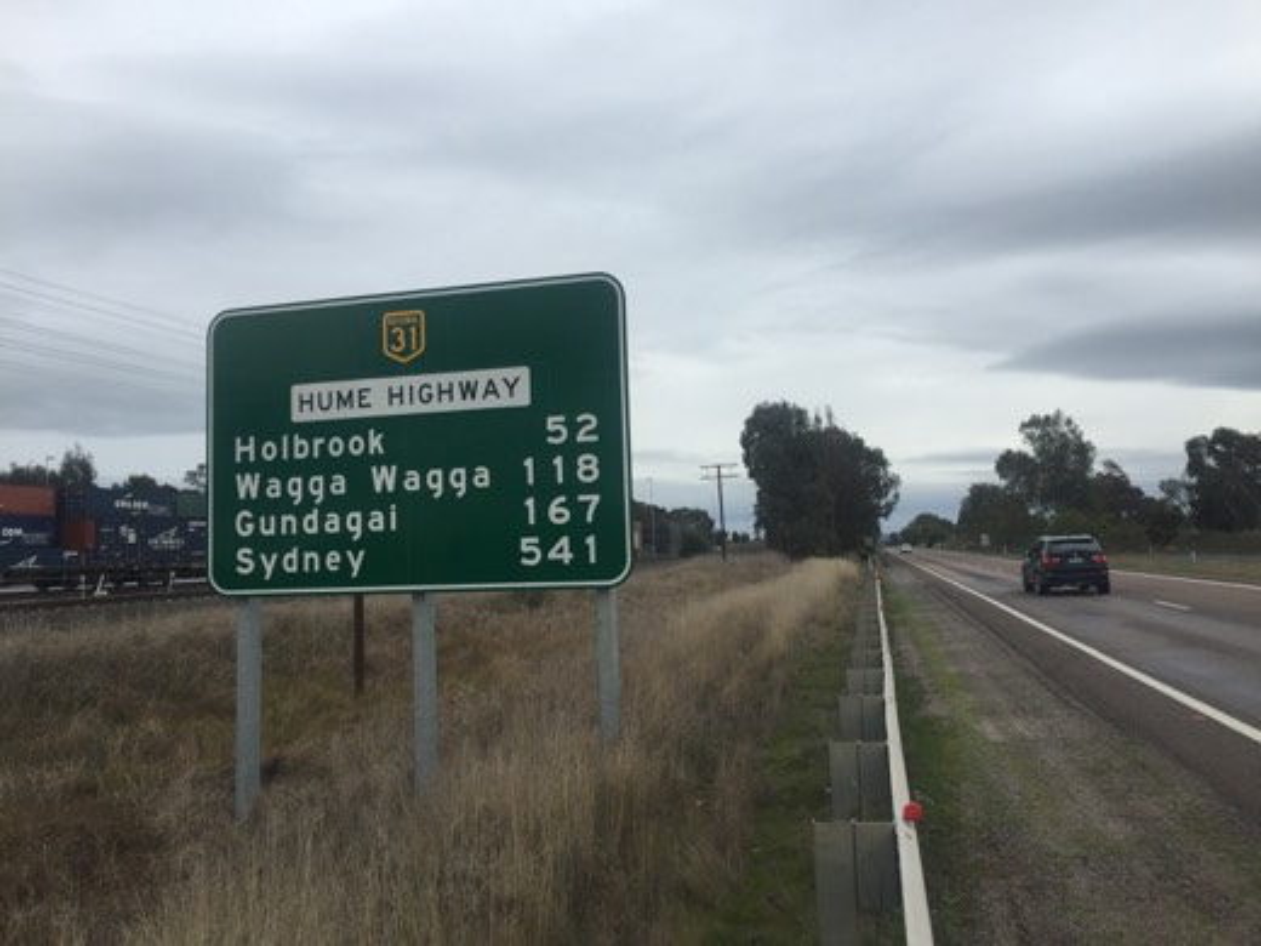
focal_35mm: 29
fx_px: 1056
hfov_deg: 61.7
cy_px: 473
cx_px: 630
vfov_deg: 48.2
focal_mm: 4.15
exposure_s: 1/694
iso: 32
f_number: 2.2
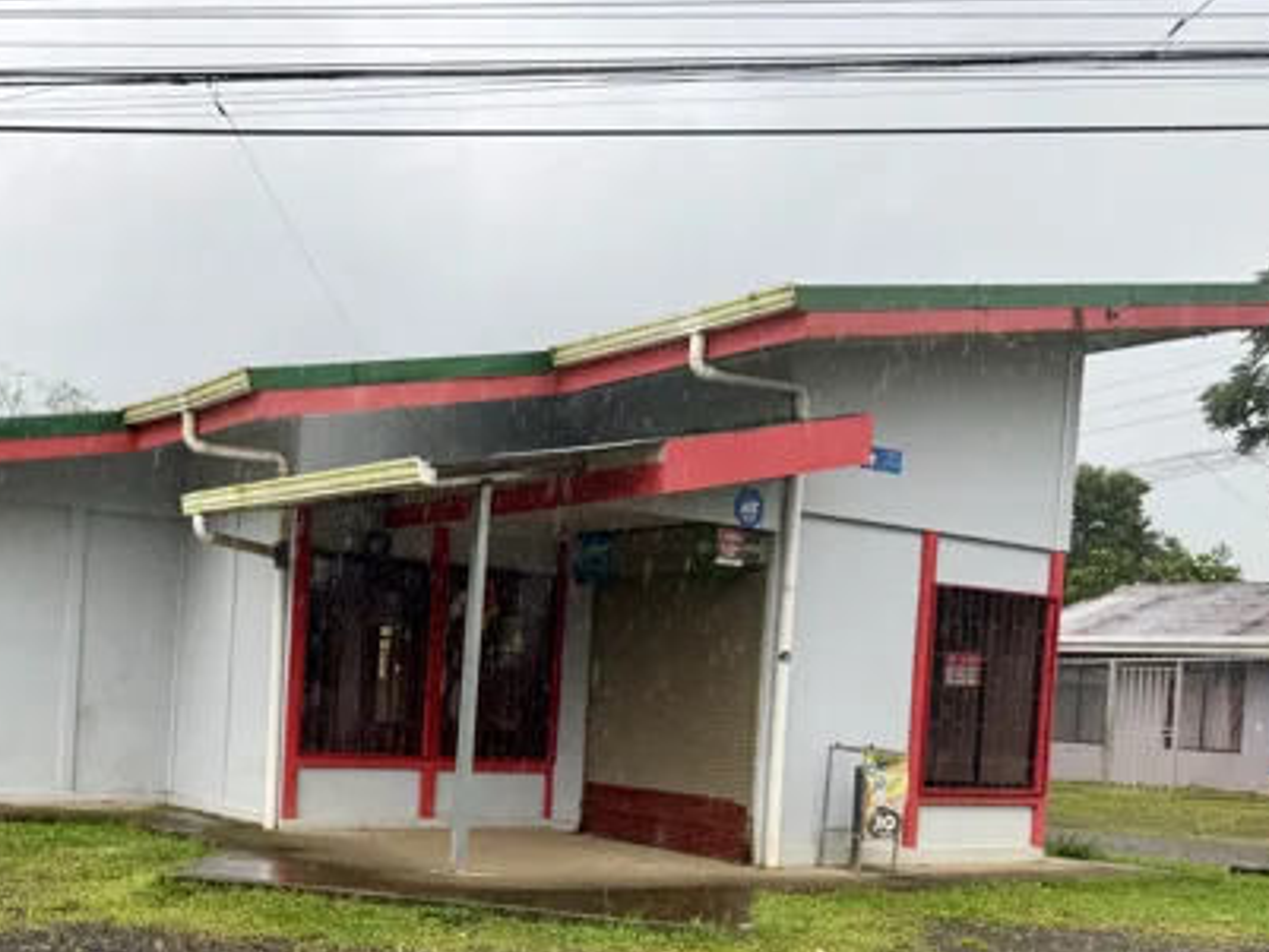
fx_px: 1393
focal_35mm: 38
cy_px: 724
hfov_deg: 46.9
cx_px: 296
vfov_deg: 36.8
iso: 80
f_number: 1.78
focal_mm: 6.76
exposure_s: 1/547
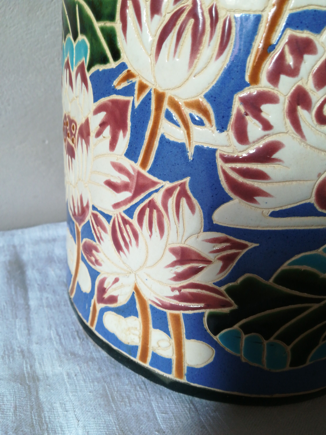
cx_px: 163
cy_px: 218
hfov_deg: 53.1
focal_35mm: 26
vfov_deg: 67.3
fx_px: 326
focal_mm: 3.83
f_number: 2.2
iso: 125
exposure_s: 1/33.3
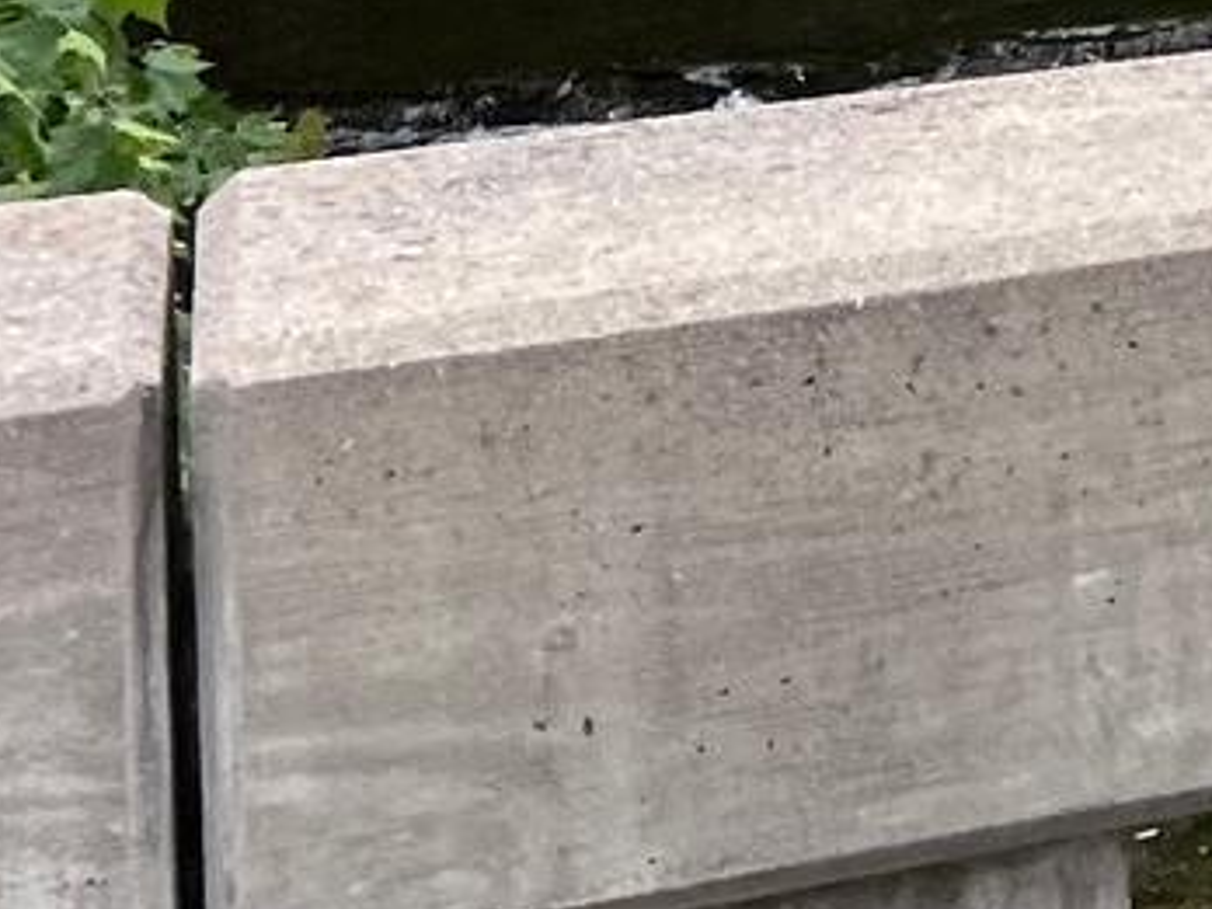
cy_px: -968
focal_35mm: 153
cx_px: 3093
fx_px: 5357
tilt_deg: -8.6
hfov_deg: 10.7
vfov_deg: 9.1
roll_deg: +0.6
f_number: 1.5
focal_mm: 5.7
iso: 50
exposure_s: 1/1869
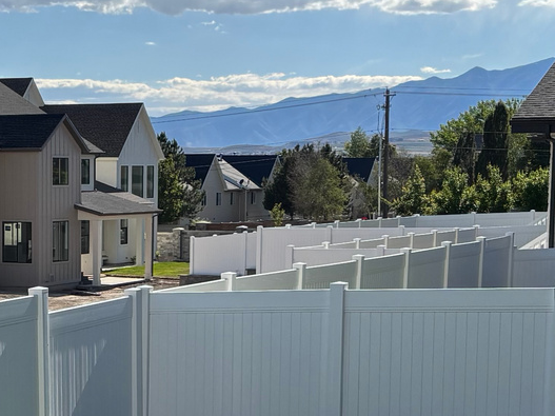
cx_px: 83
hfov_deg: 19.2
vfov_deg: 14.4
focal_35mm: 101
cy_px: 408
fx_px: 1619
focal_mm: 5.96
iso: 50
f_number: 1.6
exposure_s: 1/4255
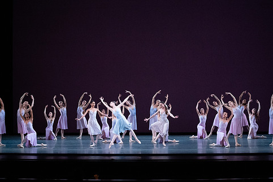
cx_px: 151
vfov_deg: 16.3
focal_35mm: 84
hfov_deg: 24.2
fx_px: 637
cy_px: 78
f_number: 9
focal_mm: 70
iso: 12800
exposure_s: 1/400
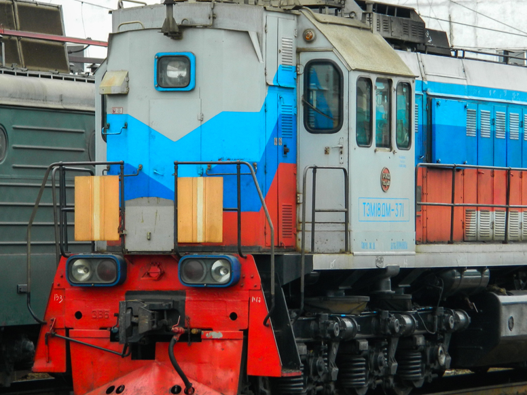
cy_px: 232
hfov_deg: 8.5
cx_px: 374
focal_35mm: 232
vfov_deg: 6.4
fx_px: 3532
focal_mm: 27
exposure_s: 1/60
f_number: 4.9
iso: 80
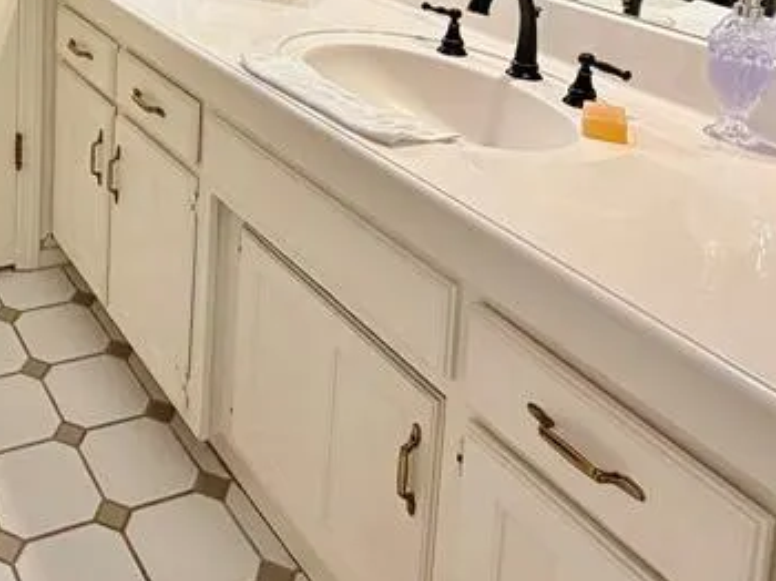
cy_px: -142
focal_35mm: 41
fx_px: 918
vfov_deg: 29.4
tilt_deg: -6.3
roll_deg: -0.7
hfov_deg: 41.2
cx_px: 40
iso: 200
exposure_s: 1/60
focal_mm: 2.22
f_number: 2.2
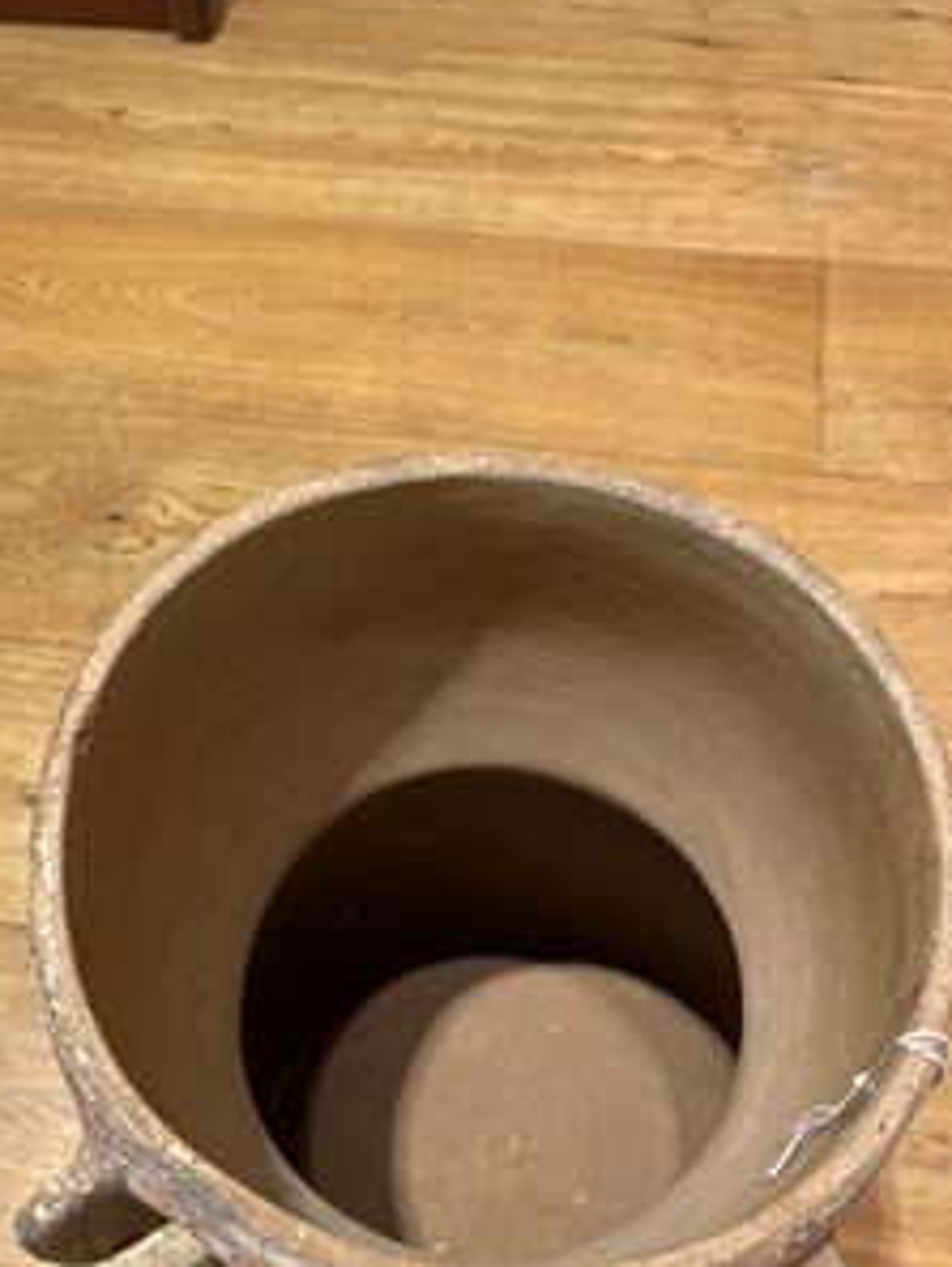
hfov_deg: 40.7
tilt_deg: -67.1
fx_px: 1282
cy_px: 828
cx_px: 427
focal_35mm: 35
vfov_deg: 51.8
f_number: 1.6
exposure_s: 1/100
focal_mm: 5.1
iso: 125
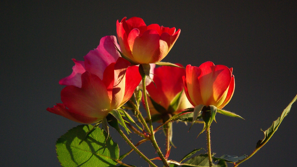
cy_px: 92
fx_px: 6576
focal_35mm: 835
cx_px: 153
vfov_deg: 1.5
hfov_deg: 2.6
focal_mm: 500
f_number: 6.7
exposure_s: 1/1000
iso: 800
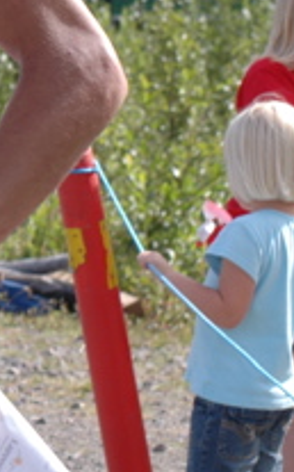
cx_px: -333
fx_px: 5216
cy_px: 65
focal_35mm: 406
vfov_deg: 5.2
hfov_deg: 3.2
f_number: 10
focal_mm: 86
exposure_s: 1/200
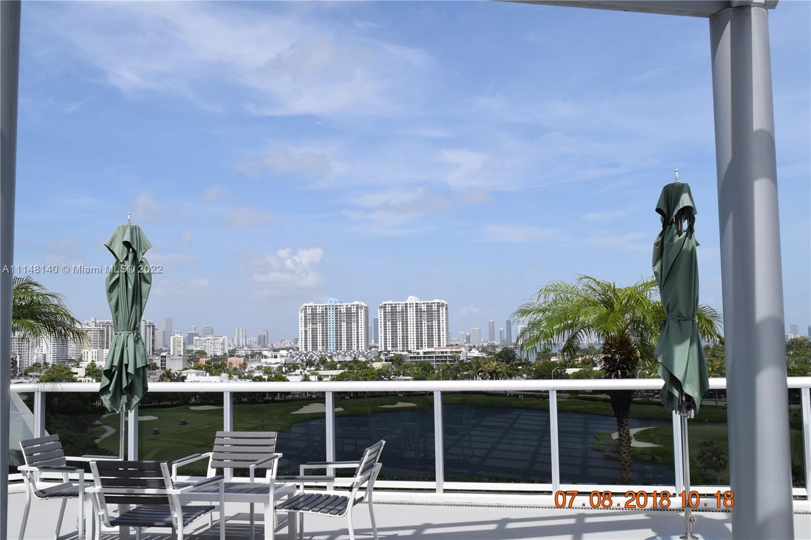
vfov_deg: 36.9
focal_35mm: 36
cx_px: 406
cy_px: 270
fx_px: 811
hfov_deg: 53.1
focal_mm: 24
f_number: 11
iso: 200
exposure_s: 1/500
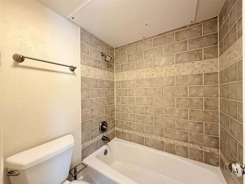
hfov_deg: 102.1
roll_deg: +1.1
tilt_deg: +0.3
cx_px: 122
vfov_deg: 85.7
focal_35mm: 14
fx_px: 99
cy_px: 92
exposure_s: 1/60
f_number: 2.2
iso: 320
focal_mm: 2.22
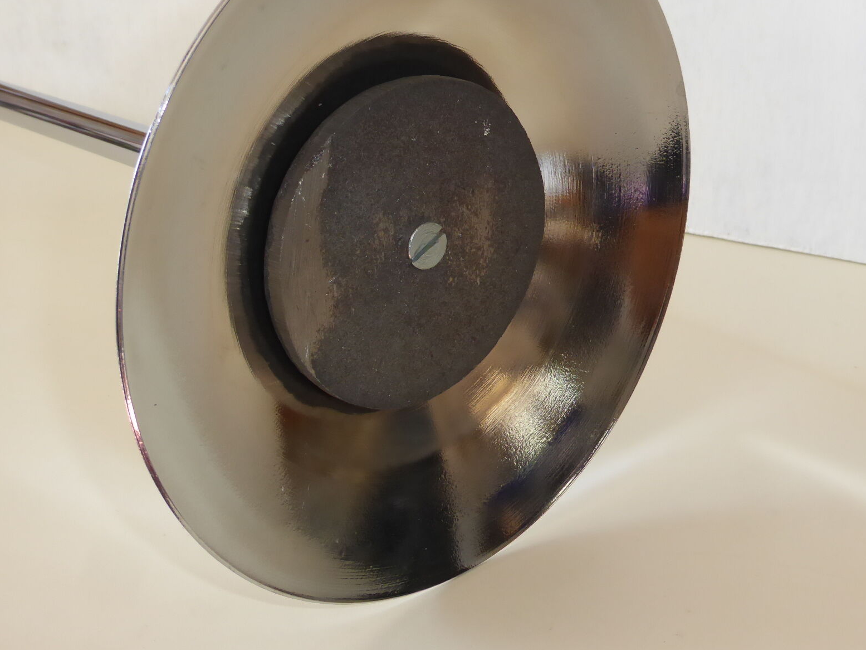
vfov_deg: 26.9
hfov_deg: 35.5
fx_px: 1351
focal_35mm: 54
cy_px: 235
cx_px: 409
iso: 250
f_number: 3.9
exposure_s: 1/60
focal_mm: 7.4
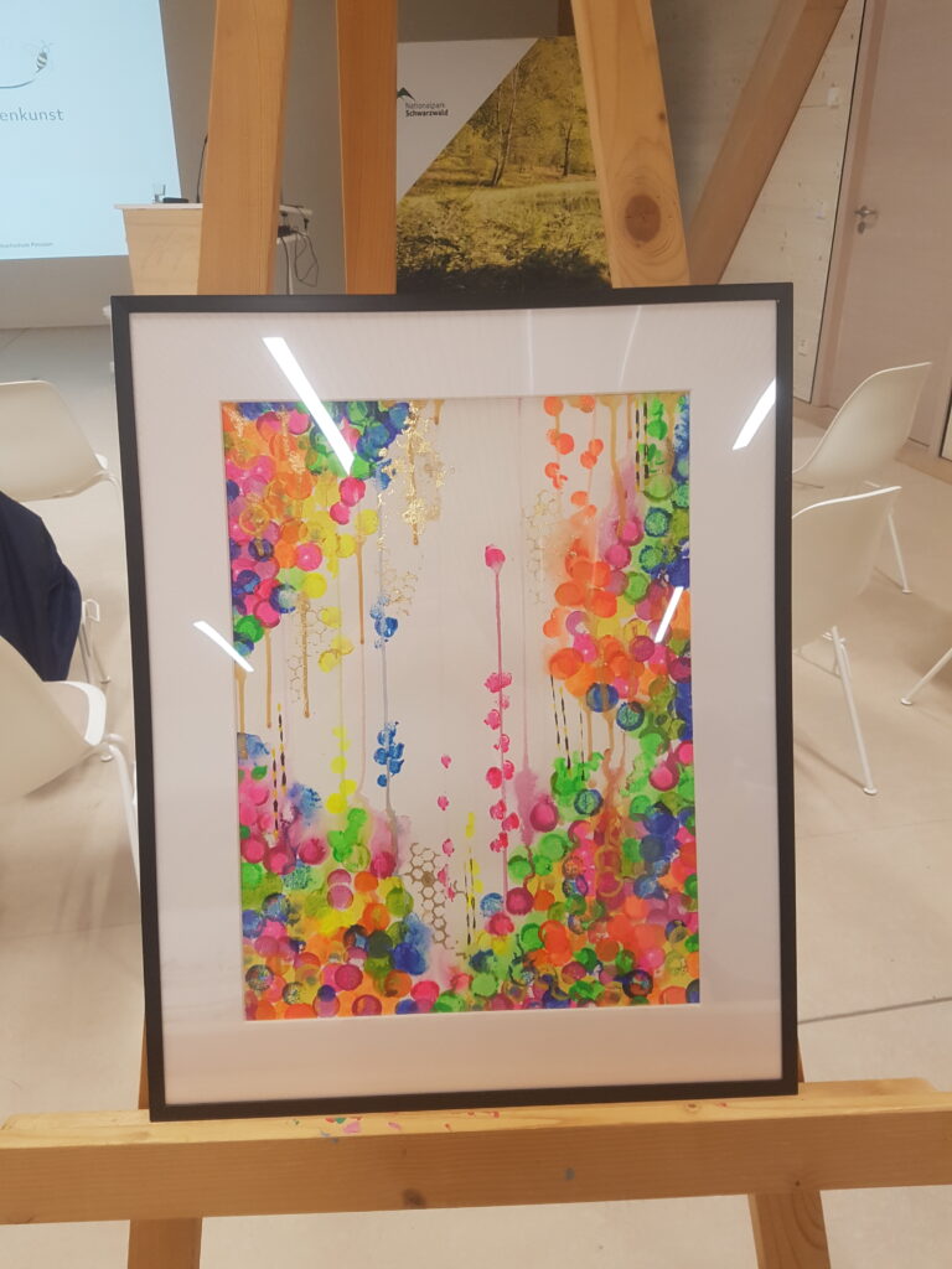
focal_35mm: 26
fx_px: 953
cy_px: 634
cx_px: 476
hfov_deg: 53.1
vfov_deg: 67.3
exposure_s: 1/50
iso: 100
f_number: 1.7
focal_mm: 4.2
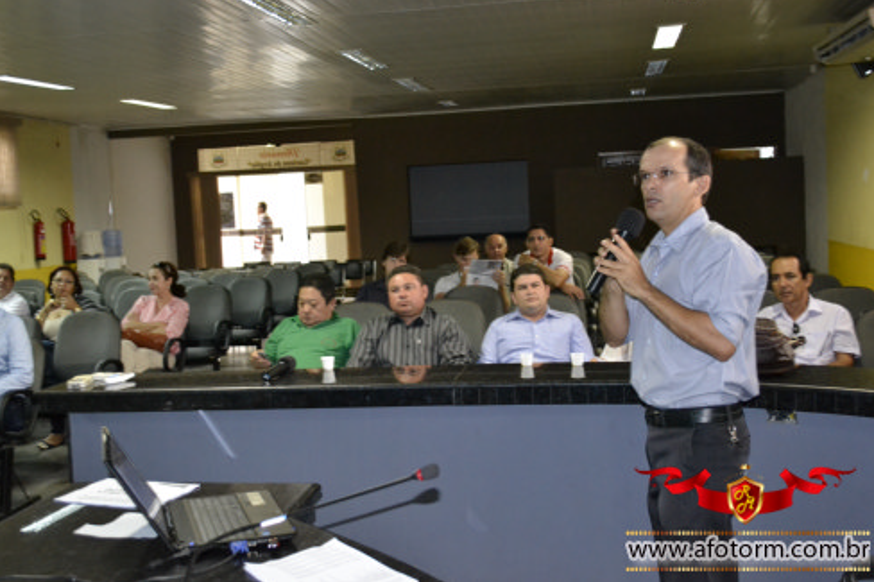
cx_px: 439
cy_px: 289
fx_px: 971
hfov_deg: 48.5
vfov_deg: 33.4
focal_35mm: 40
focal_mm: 26
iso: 3200
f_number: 4.2
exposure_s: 1/60
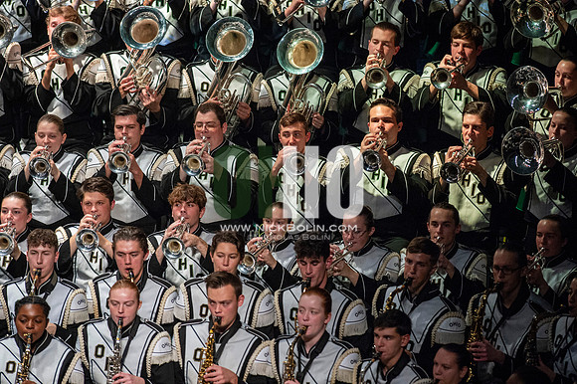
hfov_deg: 6.9
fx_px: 4805
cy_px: 192
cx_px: 288
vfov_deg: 4.6
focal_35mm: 300
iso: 5000
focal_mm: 300
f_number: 5.6
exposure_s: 1/400
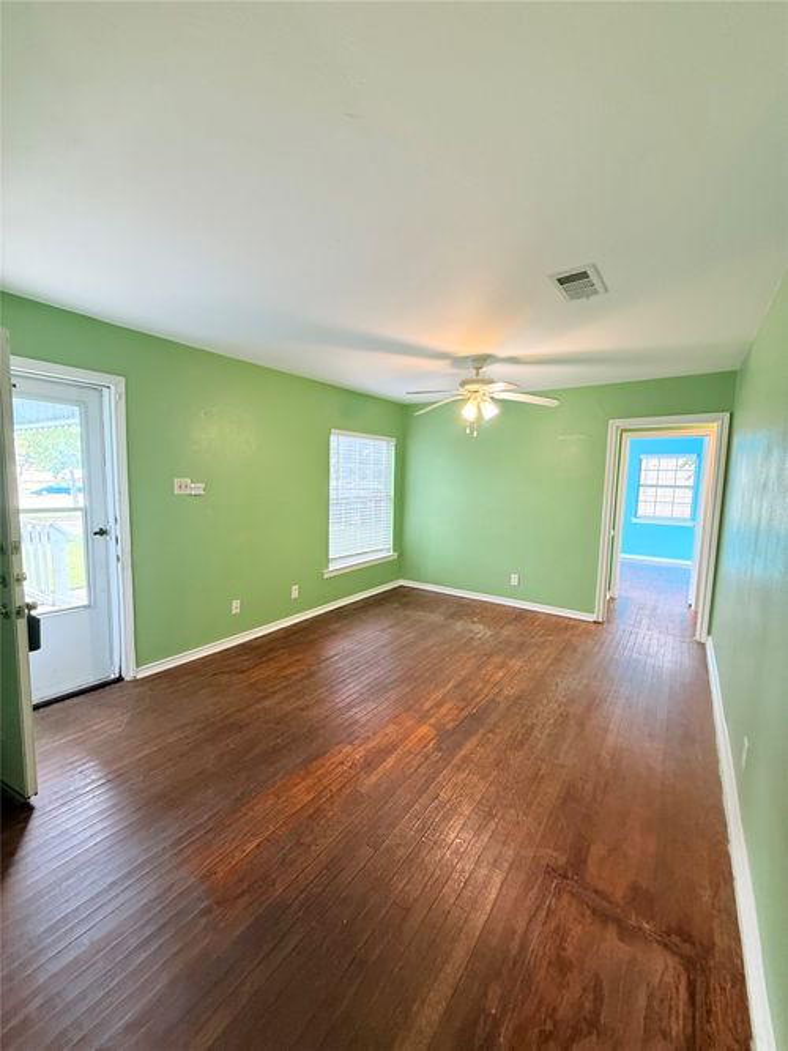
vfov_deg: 102.1
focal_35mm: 14
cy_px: 526
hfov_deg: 85.7
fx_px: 425
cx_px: 394
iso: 250
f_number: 2.2
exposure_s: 1/60
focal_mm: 2.22
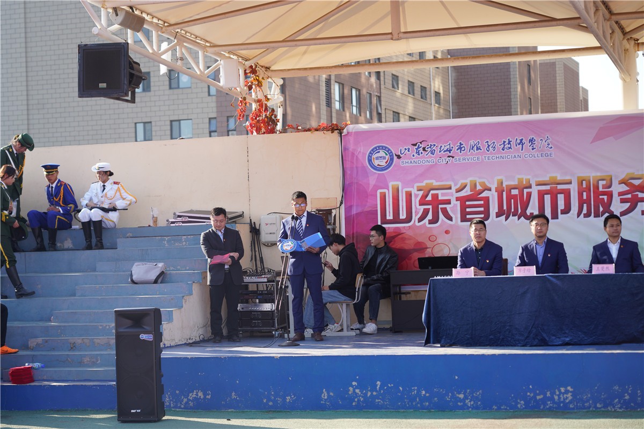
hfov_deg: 26.3
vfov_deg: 17.7
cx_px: 322
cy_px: 214
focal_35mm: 77
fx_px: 1377
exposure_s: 1/200
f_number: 4.5
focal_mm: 77
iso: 100
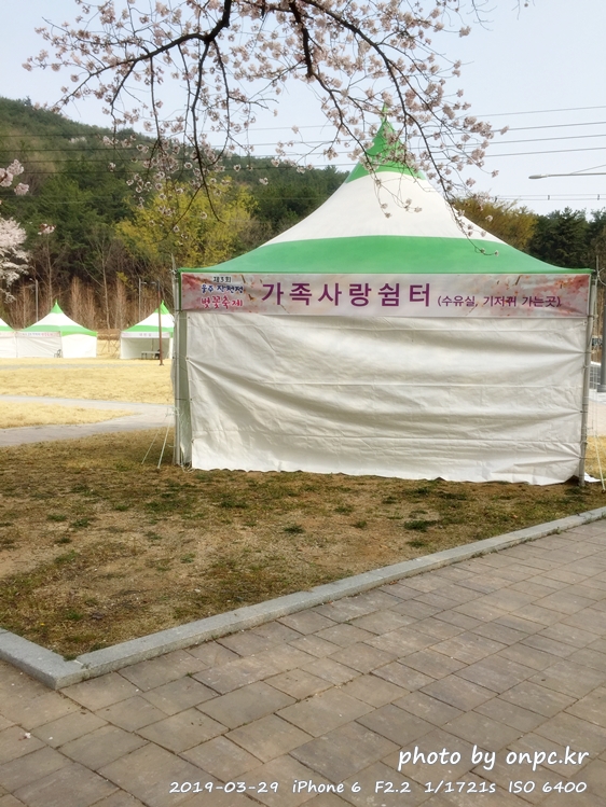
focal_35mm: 29
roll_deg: -1.1
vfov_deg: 61.7
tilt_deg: -1.8
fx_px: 677
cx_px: 303
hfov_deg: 48.2
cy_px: 404
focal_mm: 4.15
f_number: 2.2
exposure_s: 1/1721
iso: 32
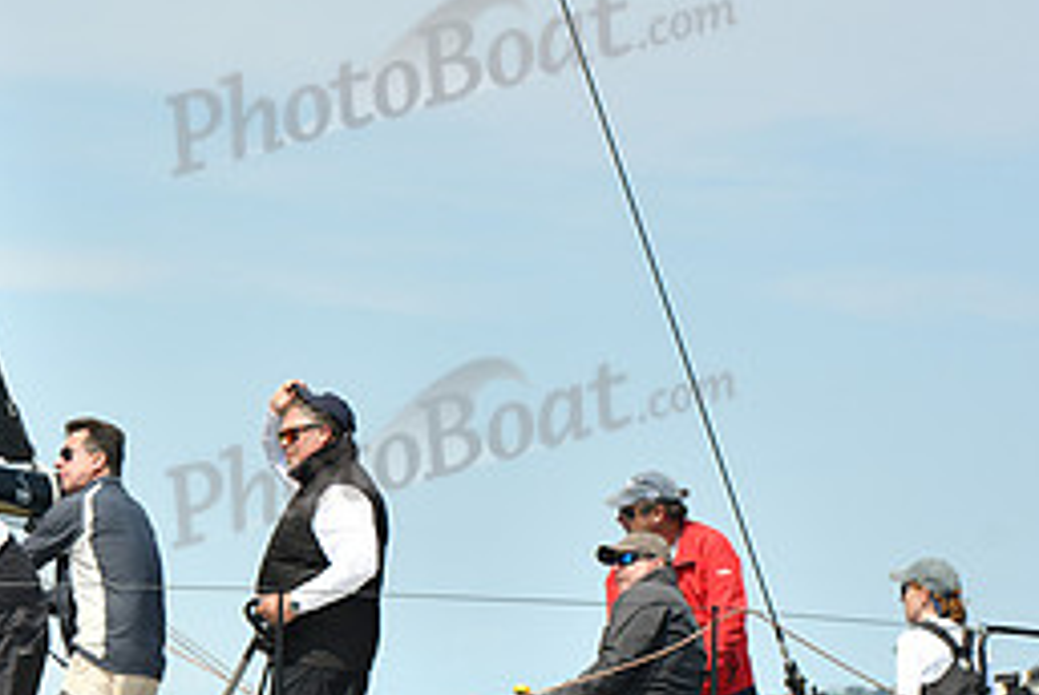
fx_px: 5345
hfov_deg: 11.0
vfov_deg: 7.4
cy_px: 709
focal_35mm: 185
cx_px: -40
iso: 320
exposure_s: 1/1250
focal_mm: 82
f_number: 7.1
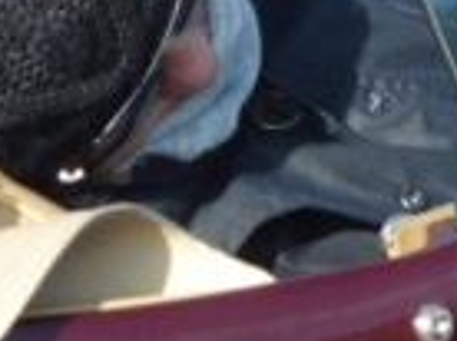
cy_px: -217
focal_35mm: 258
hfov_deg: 7.7
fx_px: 3400
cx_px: 169
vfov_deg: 5.7
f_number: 4.7
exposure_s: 1/250
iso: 100
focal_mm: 12.7
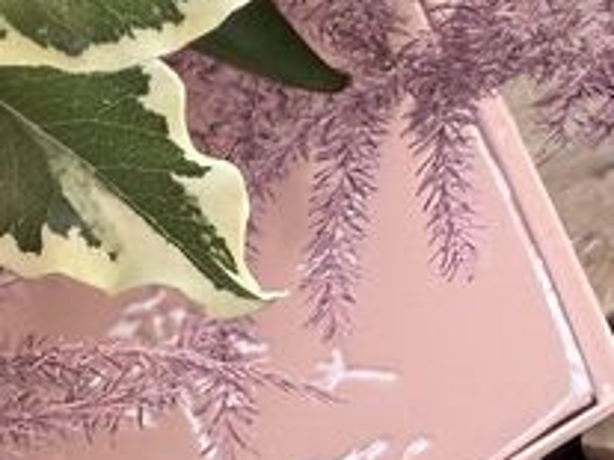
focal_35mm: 145
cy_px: -55
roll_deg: +33.9
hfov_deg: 12.5
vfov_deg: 10.1
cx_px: -472
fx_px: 2570
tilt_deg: -28.1
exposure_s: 1/99
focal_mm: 2.22
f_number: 2.2
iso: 50
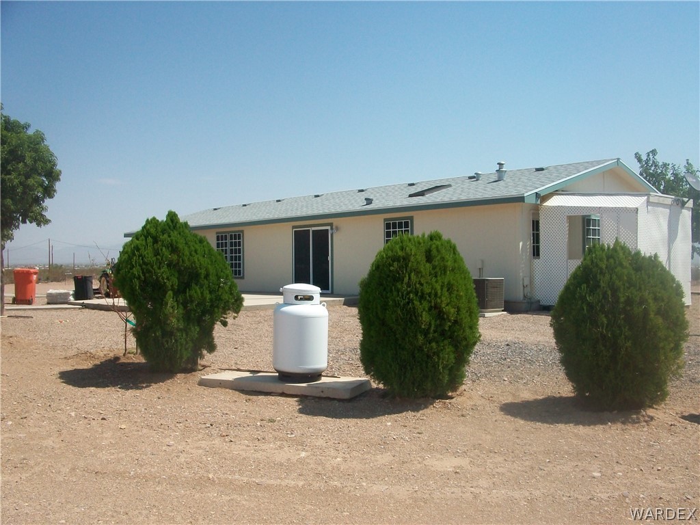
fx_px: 688
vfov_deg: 41.8
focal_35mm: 34
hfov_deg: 54.0
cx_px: 350
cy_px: 262
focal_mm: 5.7
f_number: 5.5
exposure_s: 1/500
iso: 80
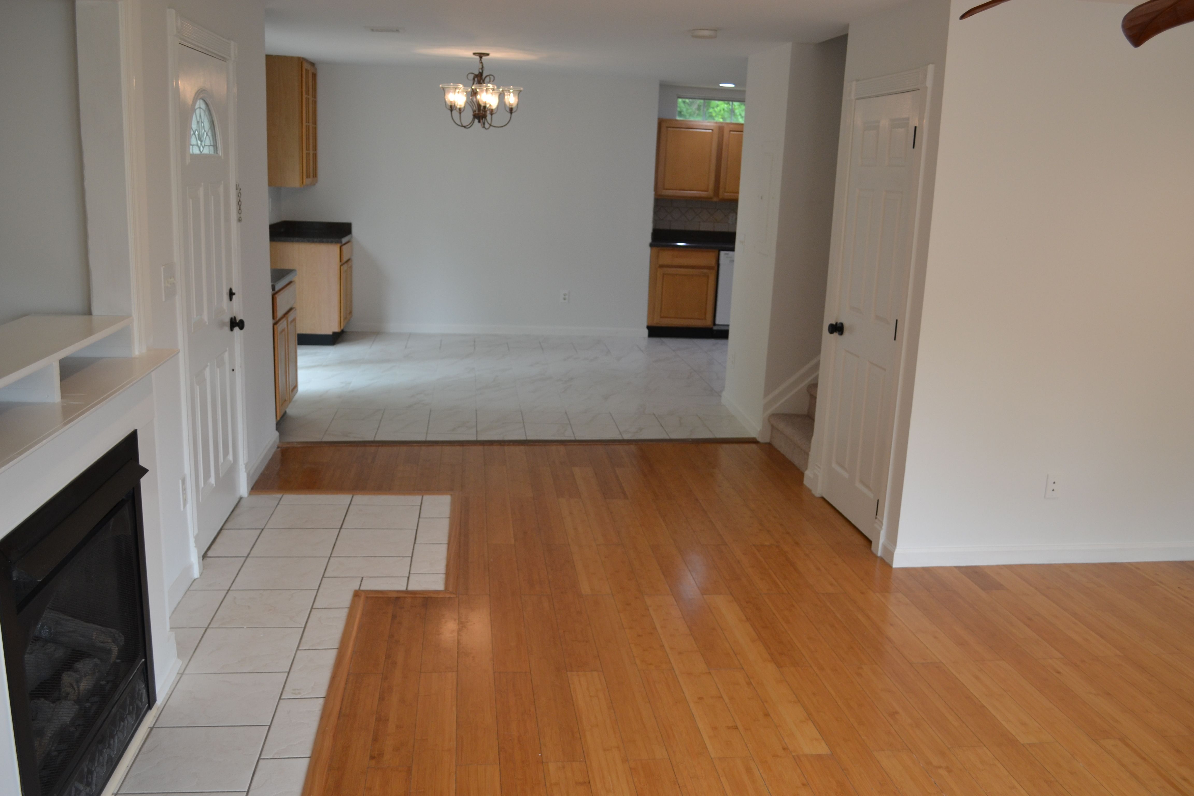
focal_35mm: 30
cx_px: 597
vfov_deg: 43.6
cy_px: 398
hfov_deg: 61.9
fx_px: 995
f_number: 5
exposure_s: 1/100
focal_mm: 20
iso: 400
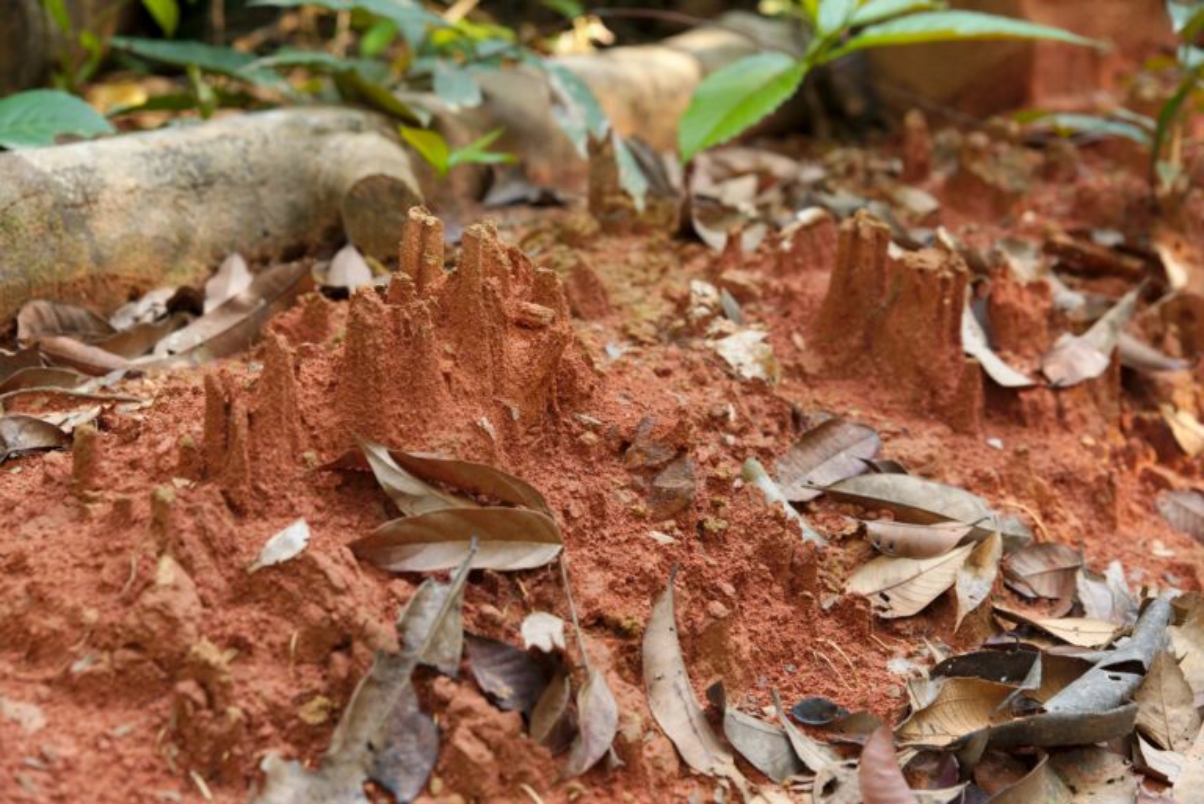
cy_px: 402
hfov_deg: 28.8
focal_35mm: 70
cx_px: 602
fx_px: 2342
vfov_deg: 19.5
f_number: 5
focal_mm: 70
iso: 400
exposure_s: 1/50
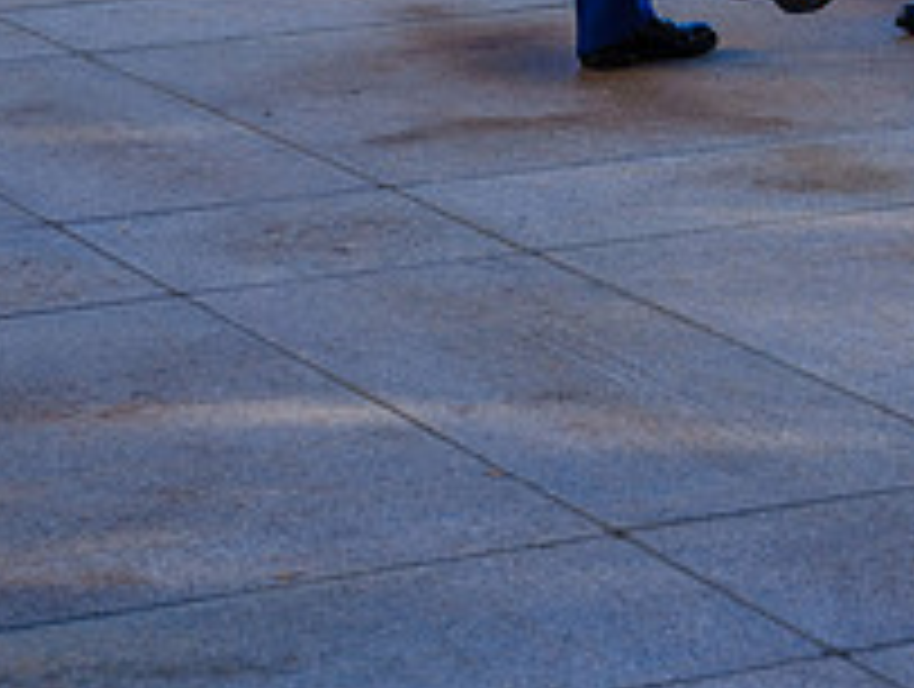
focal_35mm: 170
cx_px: 774
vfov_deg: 8.7
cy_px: -128
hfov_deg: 11.5
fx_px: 4497
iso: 160
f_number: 4.5
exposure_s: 1/400
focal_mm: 41.2
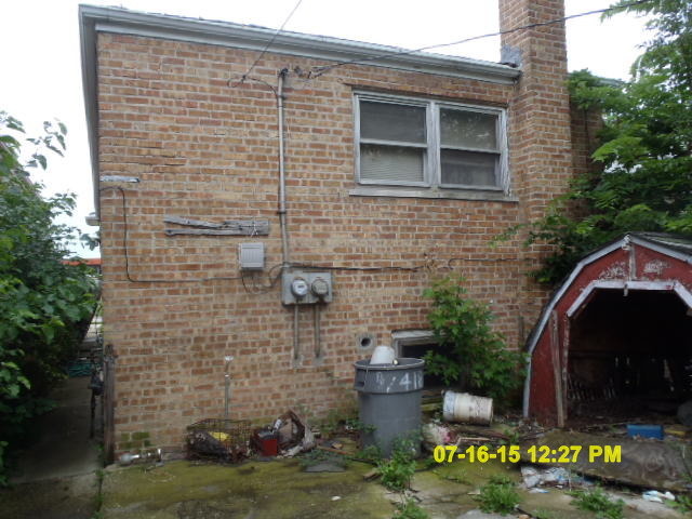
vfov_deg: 49.7
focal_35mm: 28
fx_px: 560
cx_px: 346
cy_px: 260
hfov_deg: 63.4
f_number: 3.9
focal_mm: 5
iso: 80
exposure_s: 1/200
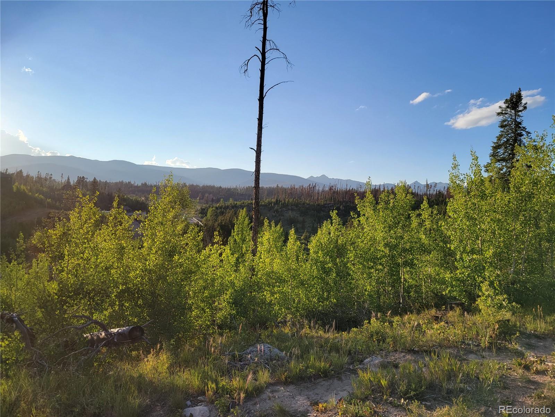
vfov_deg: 53.1
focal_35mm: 26
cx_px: 278
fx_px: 417
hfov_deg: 67.3
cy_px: 208
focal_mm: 5.4
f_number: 1.8
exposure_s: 1/1972
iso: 40
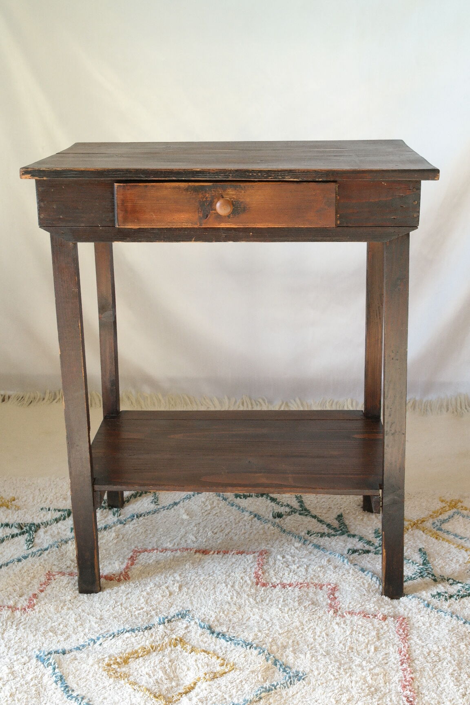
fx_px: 901
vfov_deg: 42.7
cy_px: 352
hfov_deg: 29.2
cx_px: 235
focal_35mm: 46
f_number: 5.6
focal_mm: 30
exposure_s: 1/30
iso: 800
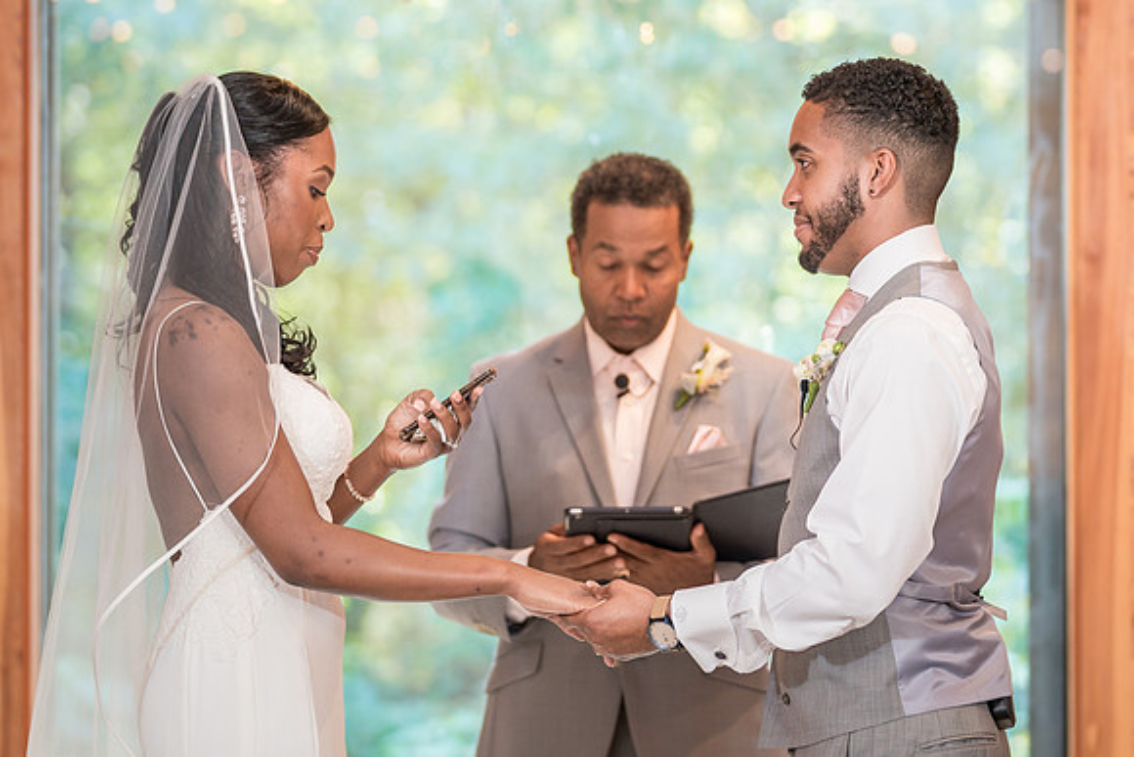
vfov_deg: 7.9
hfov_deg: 11.9
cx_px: 628
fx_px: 5451
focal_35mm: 173
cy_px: 338
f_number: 2.8
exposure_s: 1/100
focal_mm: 111
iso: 800
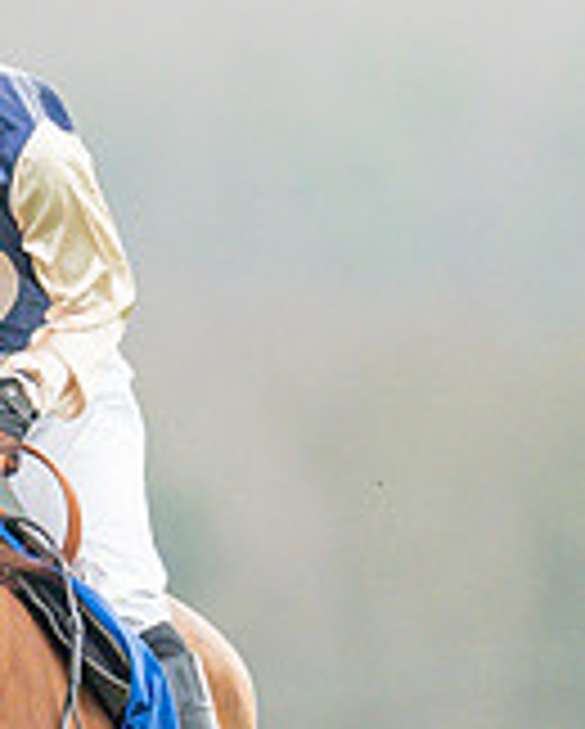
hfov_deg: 0.6
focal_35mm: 2495
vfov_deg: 0.8
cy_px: 635
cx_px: -369
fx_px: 53896
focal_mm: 400
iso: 1000
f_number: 4.5
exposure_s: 1/800
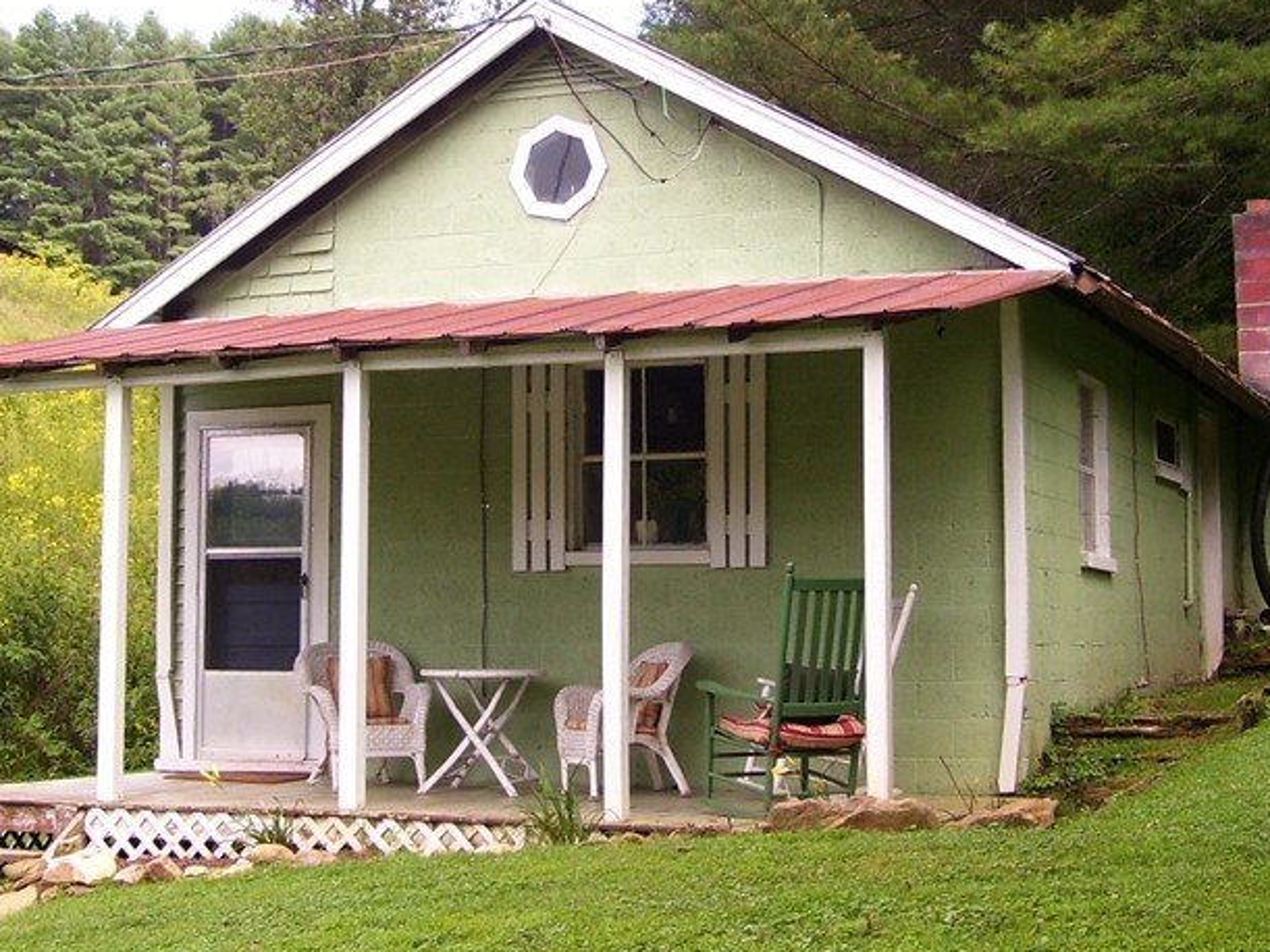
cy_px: 372
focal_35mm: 62
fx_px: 2274
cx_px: 597
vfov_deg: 23.6
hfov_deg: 31.2
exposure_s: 1/125
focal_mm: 6
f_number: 2.7
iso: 80
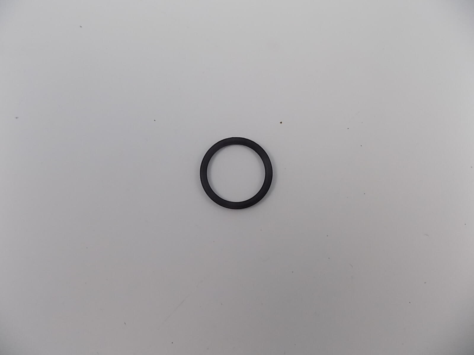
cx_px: 237
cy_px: 178
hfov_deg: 73.9
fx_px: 315
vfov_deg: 58.9
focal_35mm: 23
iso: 160
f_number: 3.1
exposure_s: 1/30
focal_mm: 4
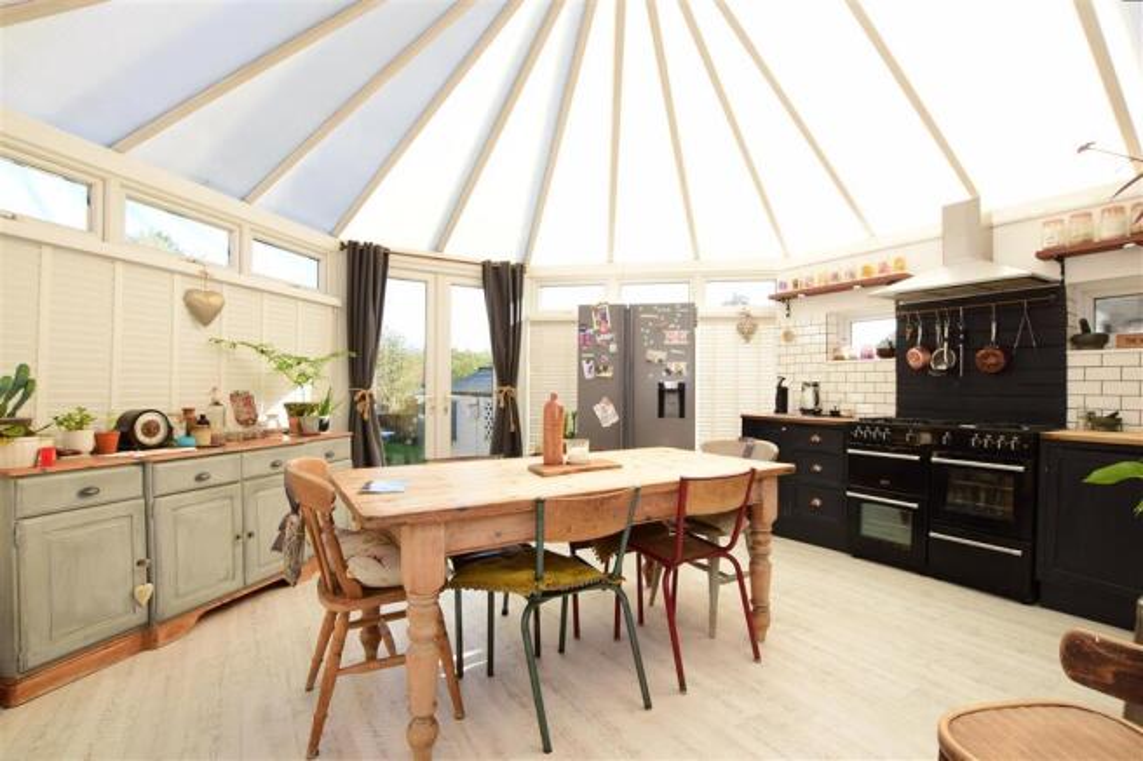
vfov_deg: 77.3
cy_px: 380
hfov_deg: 100.4
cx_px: 572
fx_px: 476
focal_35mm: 15
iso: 400
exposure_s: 1/200
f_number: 8
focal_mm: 10
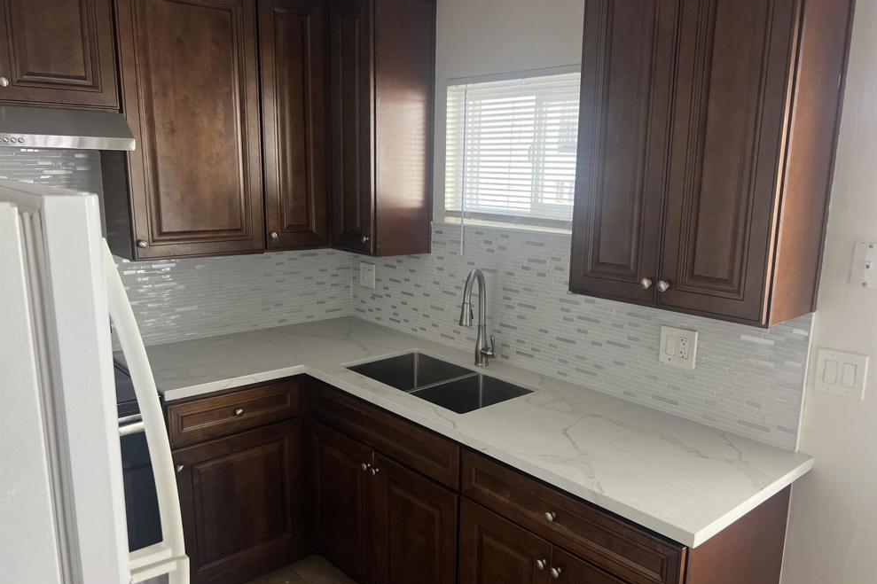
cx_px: 453
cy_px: 312
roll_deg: -1.0
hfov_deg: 65.5
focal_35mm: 28
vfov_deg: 46.4
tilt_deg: -12.8
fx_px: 682
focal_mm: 5.7
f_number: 1.5
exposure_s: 1/121
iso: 64
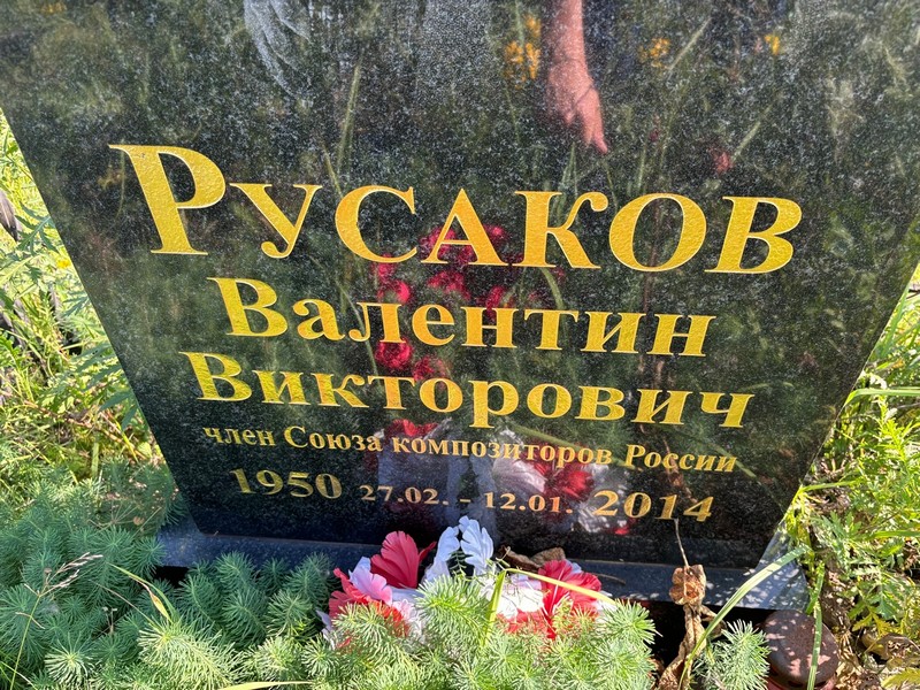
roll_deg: -0.9
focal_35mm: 26
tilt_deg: -44.5
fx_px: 691
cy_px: 345
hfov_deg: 67.3
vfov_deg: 53.1
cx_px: 460
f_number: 1.6
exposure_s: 1/229
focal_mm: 5.96
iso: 40
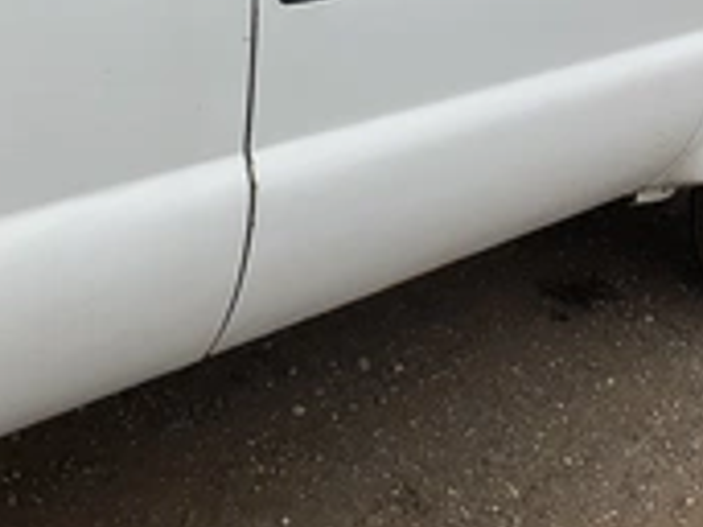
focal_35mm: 68
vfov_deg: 20.4
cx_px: 325
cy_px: -74
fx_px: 1380
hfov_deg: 28.6
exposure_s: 1/898
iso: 25
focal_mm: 3
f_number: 1.8
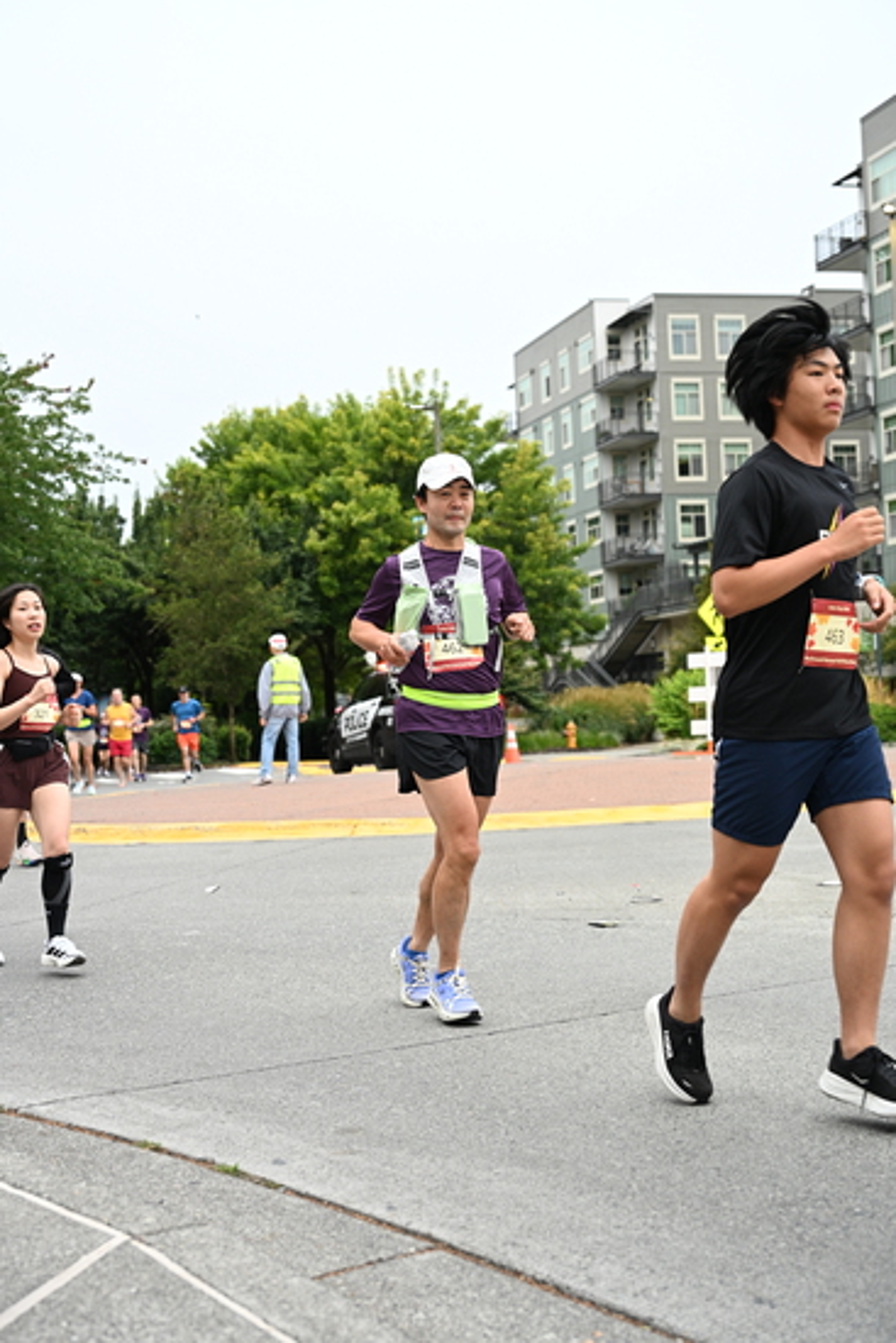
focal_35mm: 49
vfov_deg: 40.3
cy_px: 672
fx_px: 1828
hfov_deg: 27.5
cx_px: 448
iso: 1600
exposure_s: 1/800
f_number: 4
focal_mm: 49
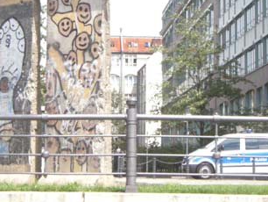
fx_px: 899
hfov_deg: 16.9
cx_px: 99
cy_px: 74
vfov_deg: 12.8
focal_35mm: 116
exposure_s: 1/2000
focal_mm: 12.8
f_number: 6.5
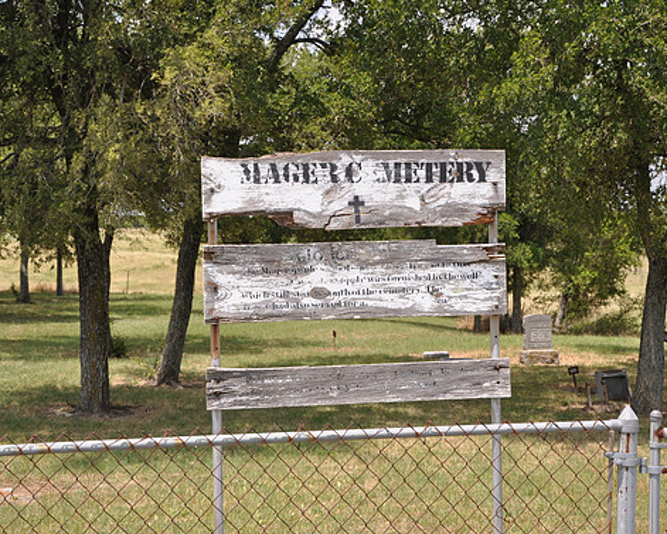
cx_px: 363
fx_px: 1196
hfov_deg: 31.1
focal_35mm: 61
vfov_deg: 25.2
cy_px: 266
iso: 200
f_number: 6.3
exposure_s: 1/160
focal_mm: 35
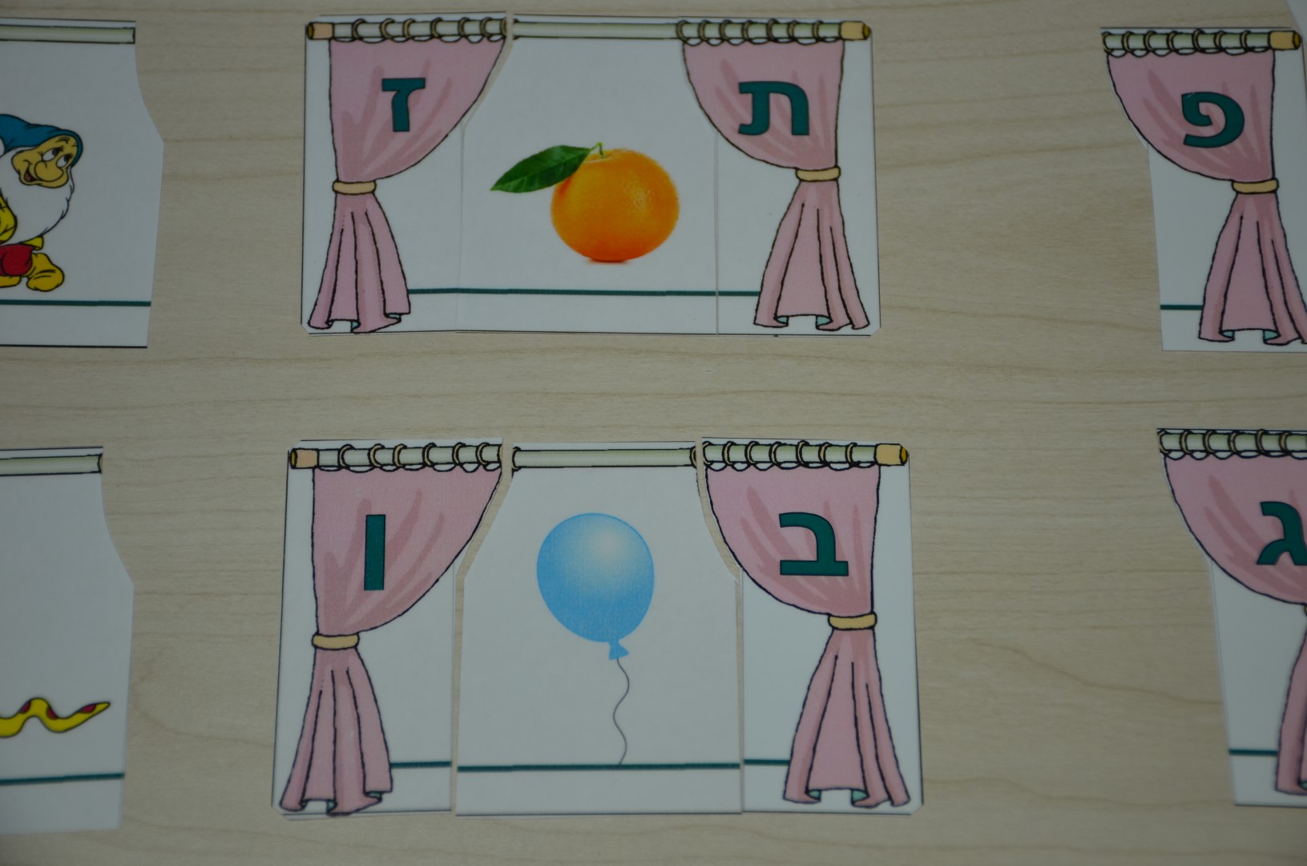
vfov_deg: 16.2
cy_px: 433
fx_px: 3043
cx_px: 654
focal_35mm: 84
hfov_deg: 24.2
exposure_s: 1/25
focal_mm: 56
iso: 100
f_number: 4.8
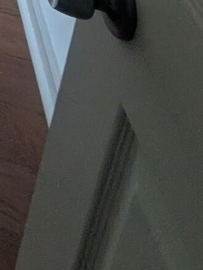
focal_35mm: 63
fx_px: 492
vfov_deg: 15.7
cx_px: -264
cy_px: -362
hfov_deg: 15.3
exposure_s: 1/113
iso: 60
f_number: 1.7
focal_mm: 2.02
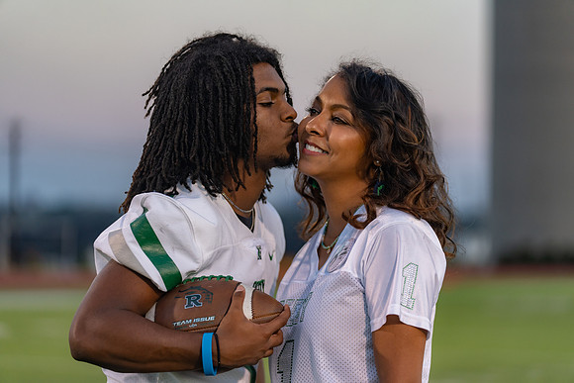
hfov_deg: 15.8
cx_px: 287
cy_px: 192
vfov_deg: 10.6
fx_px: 2073
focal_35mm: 130
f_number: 2.8
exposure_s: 1/400
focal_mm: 130
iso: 640
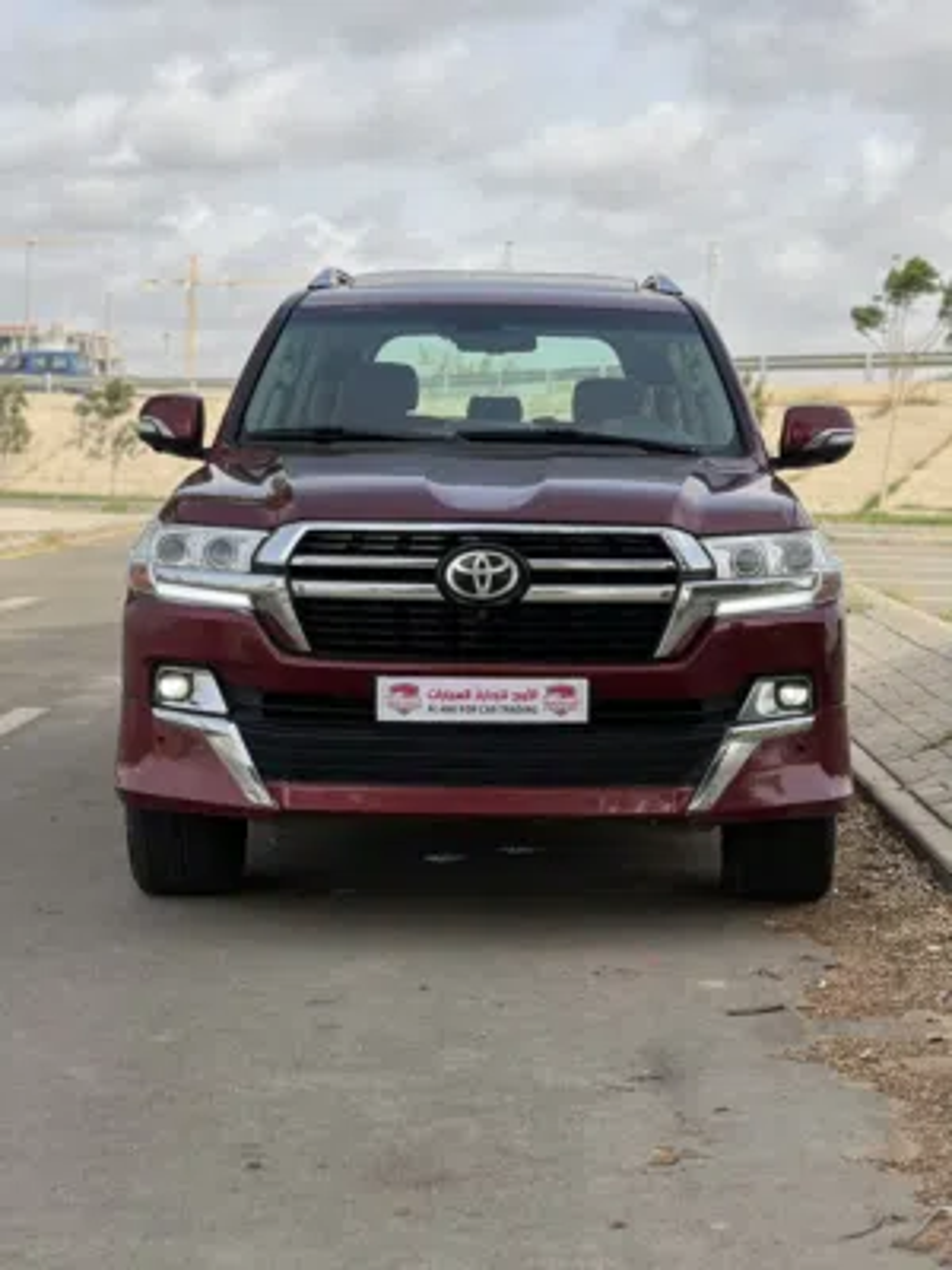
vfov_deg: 25.3
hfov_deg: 19.1
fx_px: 2824
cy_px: 635
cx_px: 476
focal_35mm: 77
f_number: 2.8
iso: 32
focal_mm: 9
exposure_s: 1/423
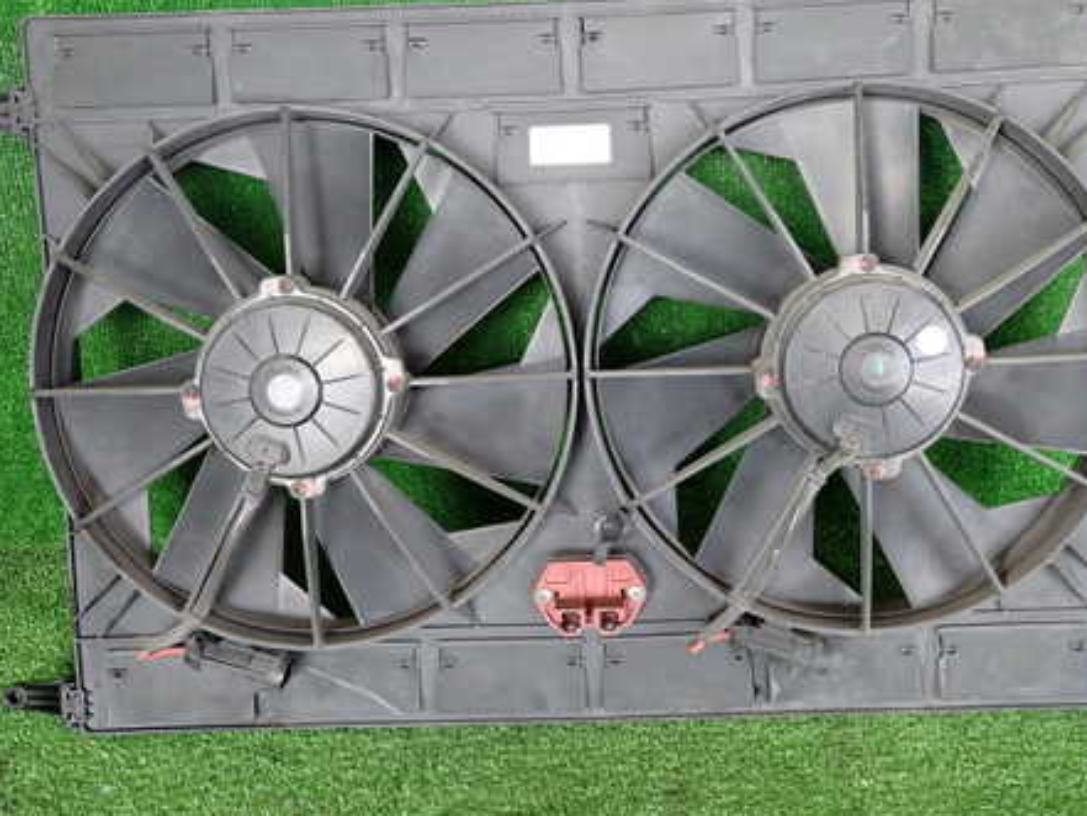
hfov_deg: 53.9
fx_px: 1068
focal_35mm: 34
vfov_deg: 41.8
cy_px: 375
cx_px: 596
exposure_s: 1/100
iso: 200
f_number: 2
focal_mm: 4.5
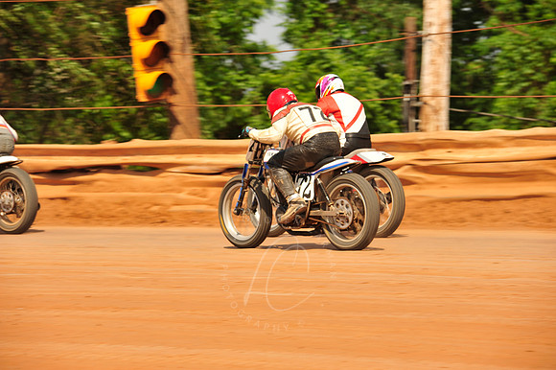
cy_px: 185
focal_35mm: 200
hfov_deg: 10.3
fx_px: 3087
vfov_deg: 6.9
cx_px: 278
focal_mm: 200
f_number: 9
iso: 200
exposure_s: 1/400
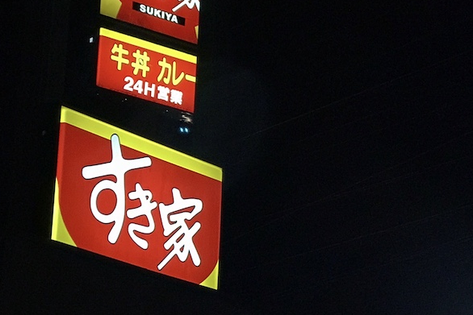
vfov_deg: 13.5
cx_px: 403
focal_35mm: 101
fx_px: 1327
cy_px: 207
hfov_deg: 19.9
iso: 320
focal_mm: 6.6
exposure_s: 1/60
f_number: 2.8
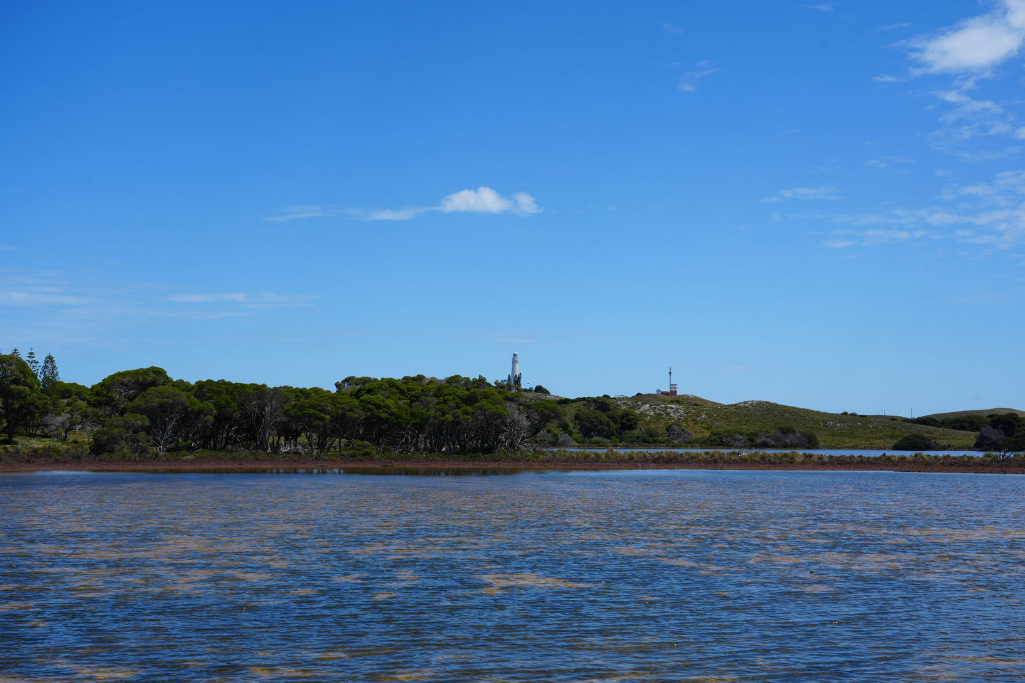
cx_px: 512
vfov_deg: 28.7
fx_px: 1338
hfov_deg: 41.9
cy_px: 342
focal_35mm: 47
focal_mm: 47
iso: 100
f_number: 10
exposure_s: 1/250
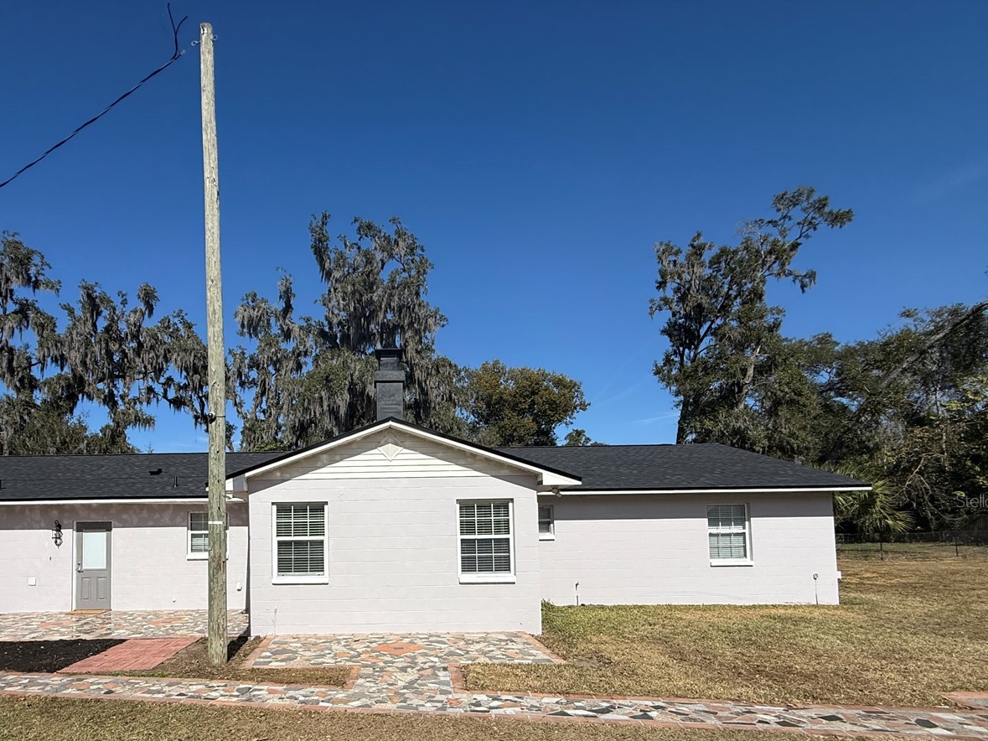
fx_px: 542
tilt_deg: +4.6
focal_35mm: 19
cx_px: 365
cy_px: 500
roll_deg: +0.6
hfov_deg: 82.9
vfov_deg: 66.6
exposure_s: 1/6173
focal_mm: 2.22
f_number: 2.2
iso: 64
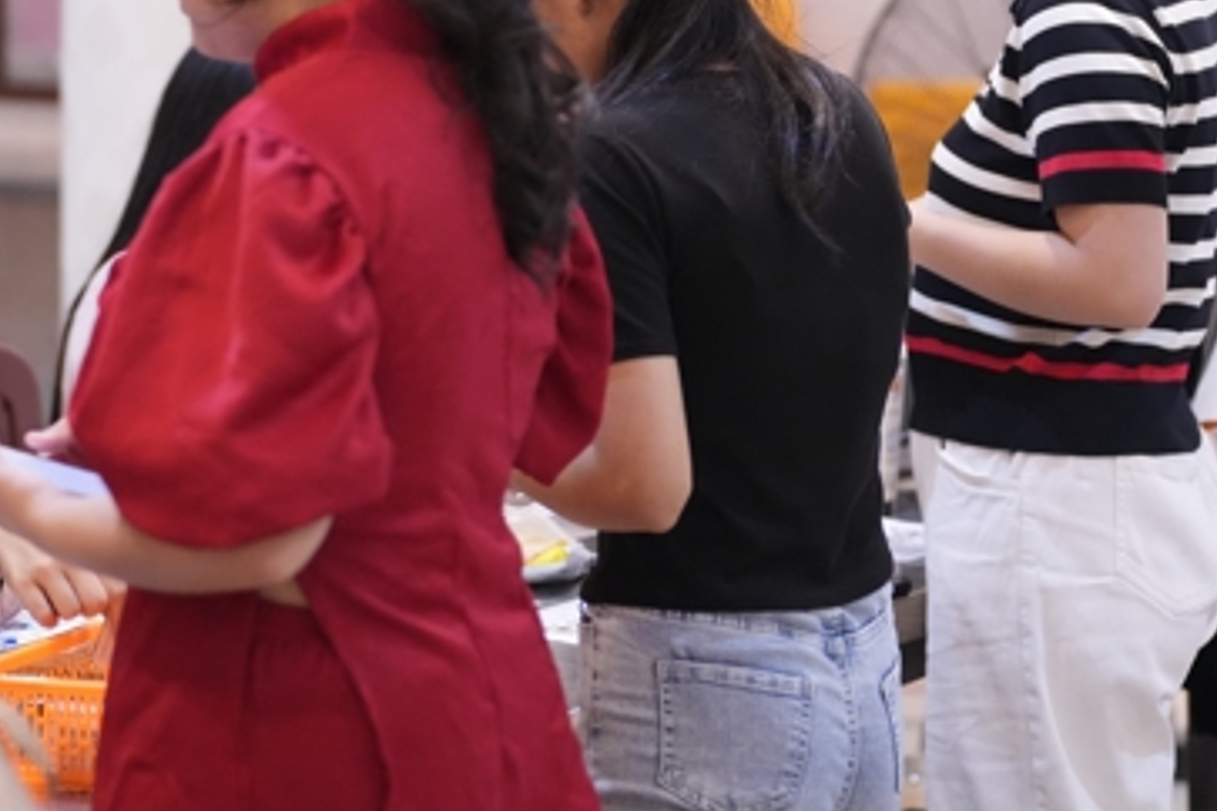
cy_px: 132
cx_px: 429
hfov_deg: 16.1
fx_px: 4293
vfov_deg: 10.8
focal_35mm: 127
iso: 6400
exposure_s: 1/160
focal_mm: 71
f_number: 2.5
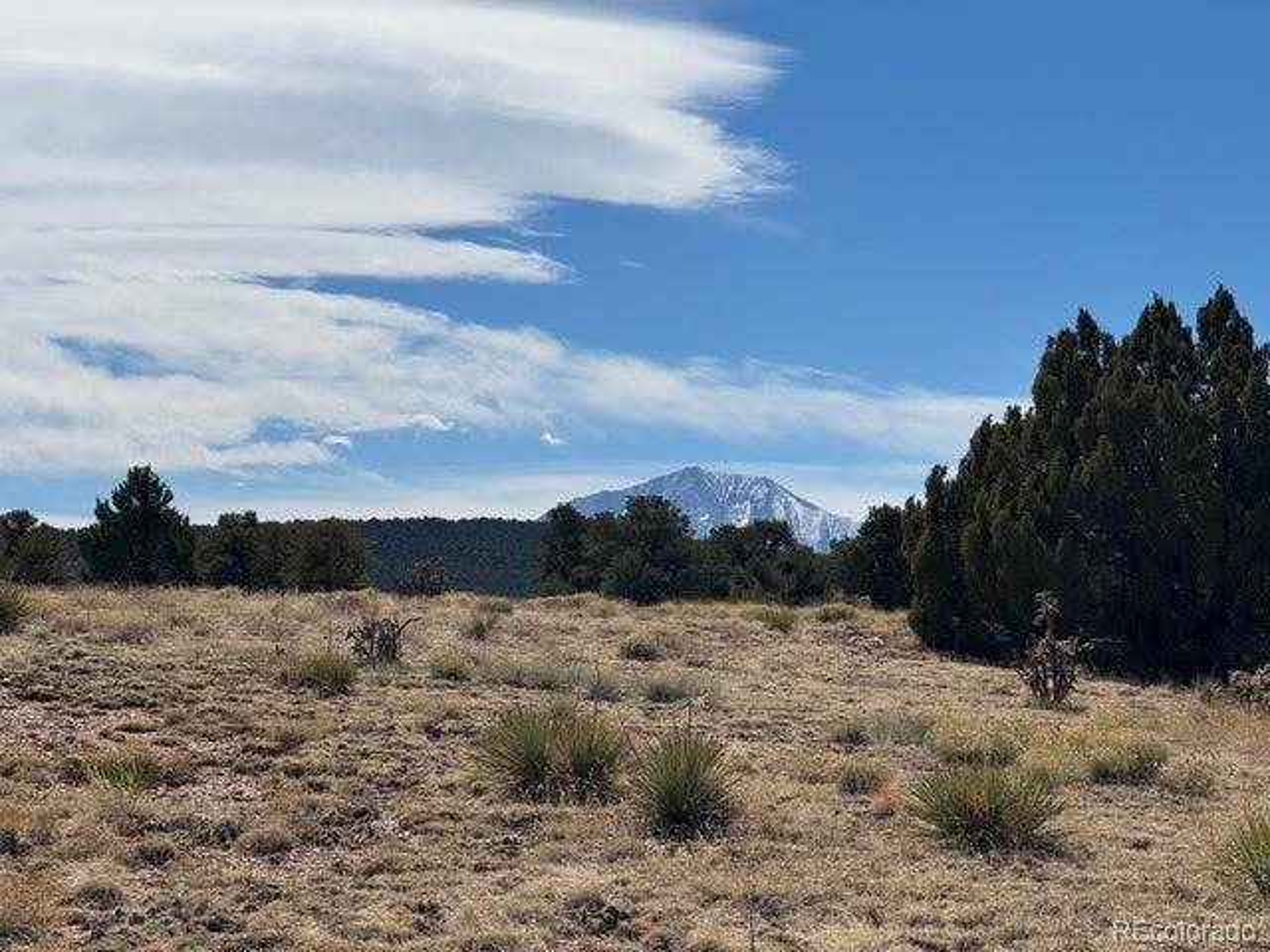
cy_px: 476
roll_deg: -2.0
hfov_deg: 25.3
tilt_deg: +2.6
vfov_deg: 19.1
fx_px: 2825
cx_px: 635
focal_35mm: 77
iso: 25
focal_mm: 9
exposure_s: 1/2481
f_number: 2.8
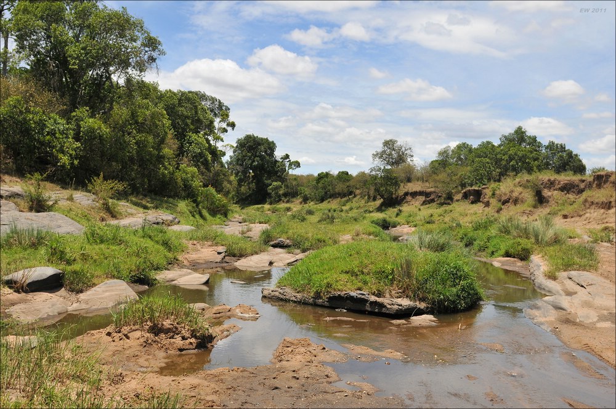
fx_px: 615
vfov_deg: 36.8
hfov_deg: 53.2
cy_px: 204
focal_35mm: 36
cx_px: 308
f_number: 5
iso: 320
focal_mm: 24
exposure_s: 1/2500
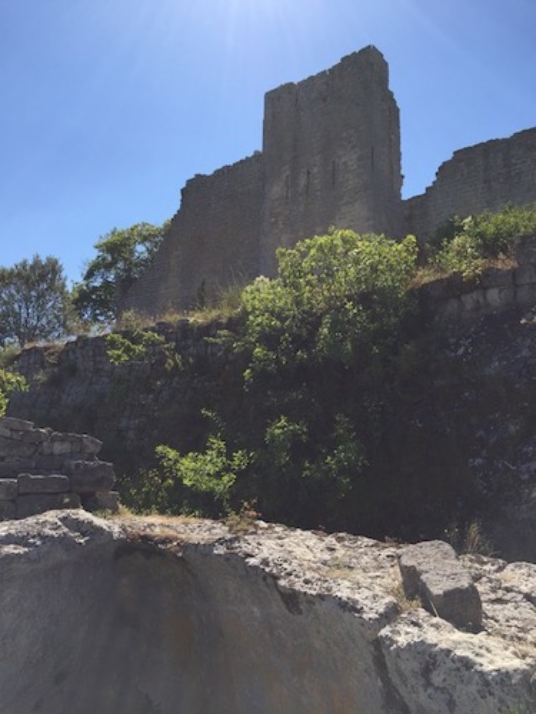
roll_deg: -1.2
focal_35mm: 29
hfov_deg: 48.2
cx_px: 268
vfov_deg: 61.7
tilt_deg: +10.2
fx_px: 599
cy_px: 357
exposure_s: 1/2326
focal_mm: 4.15
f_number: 2.2
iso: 32
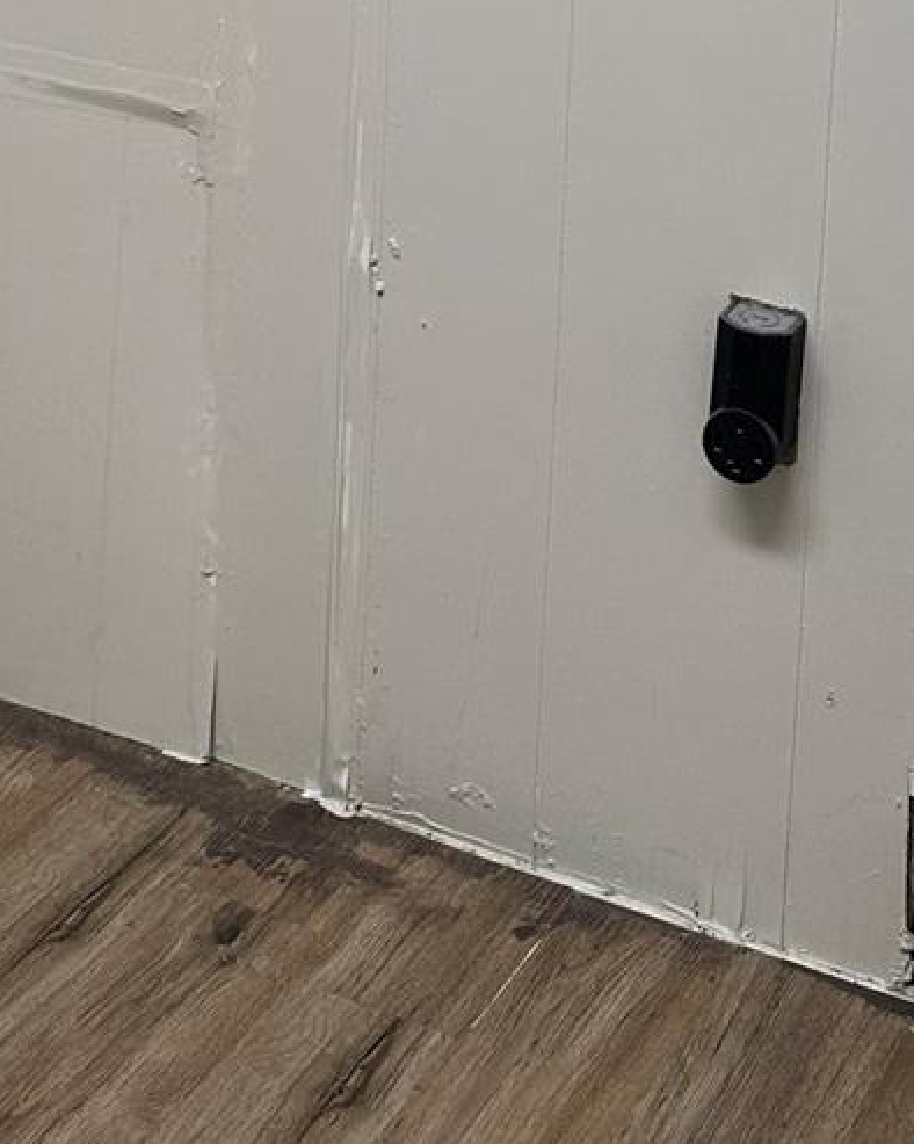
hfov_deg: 20.9
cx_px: 385
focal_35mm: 73
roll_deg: -2.8
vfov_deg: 24.0
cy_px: -190
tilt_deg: -9.5
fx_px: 2470
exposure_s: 1/120
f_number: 1.78
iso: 80
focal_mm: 6.86
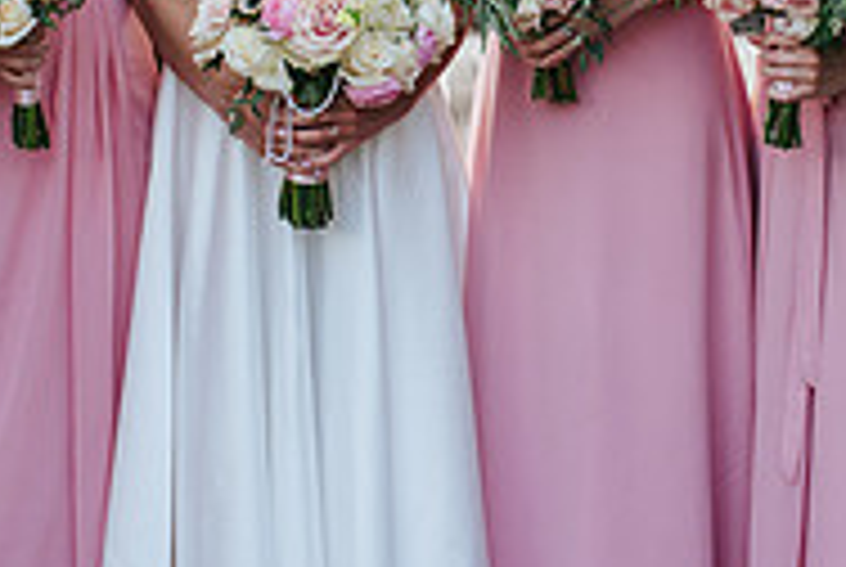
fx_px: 2848
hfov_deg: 16.9
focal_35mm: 121
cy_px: -112
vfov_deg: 11.2
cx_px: 447
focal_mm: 35
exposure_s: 1/1000
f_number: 3.2
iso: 400
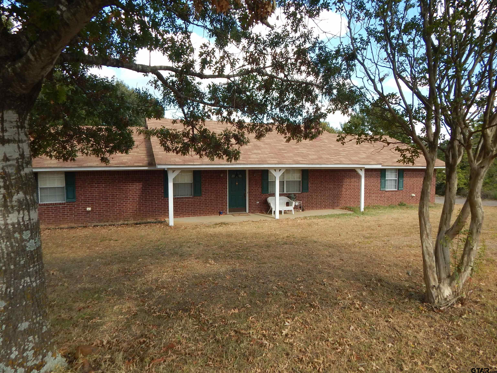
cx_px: 248
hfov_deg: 76.4
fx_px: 316
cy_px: 186
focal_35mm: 22
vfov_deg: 61.1
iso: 125
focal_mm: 4
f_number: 3
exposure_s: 1/500
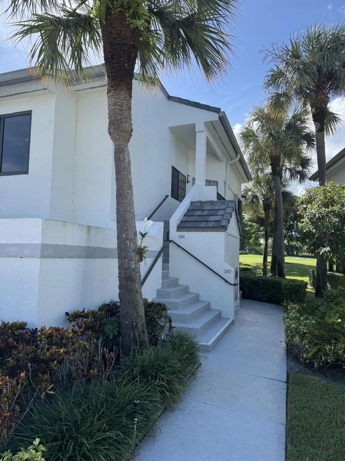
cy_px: 230
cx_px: 172
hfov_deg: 56.8
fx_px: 319
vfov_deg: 71.6
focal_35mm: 24
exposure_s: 1/2174
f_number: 1.78
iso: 80
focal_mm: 6.76
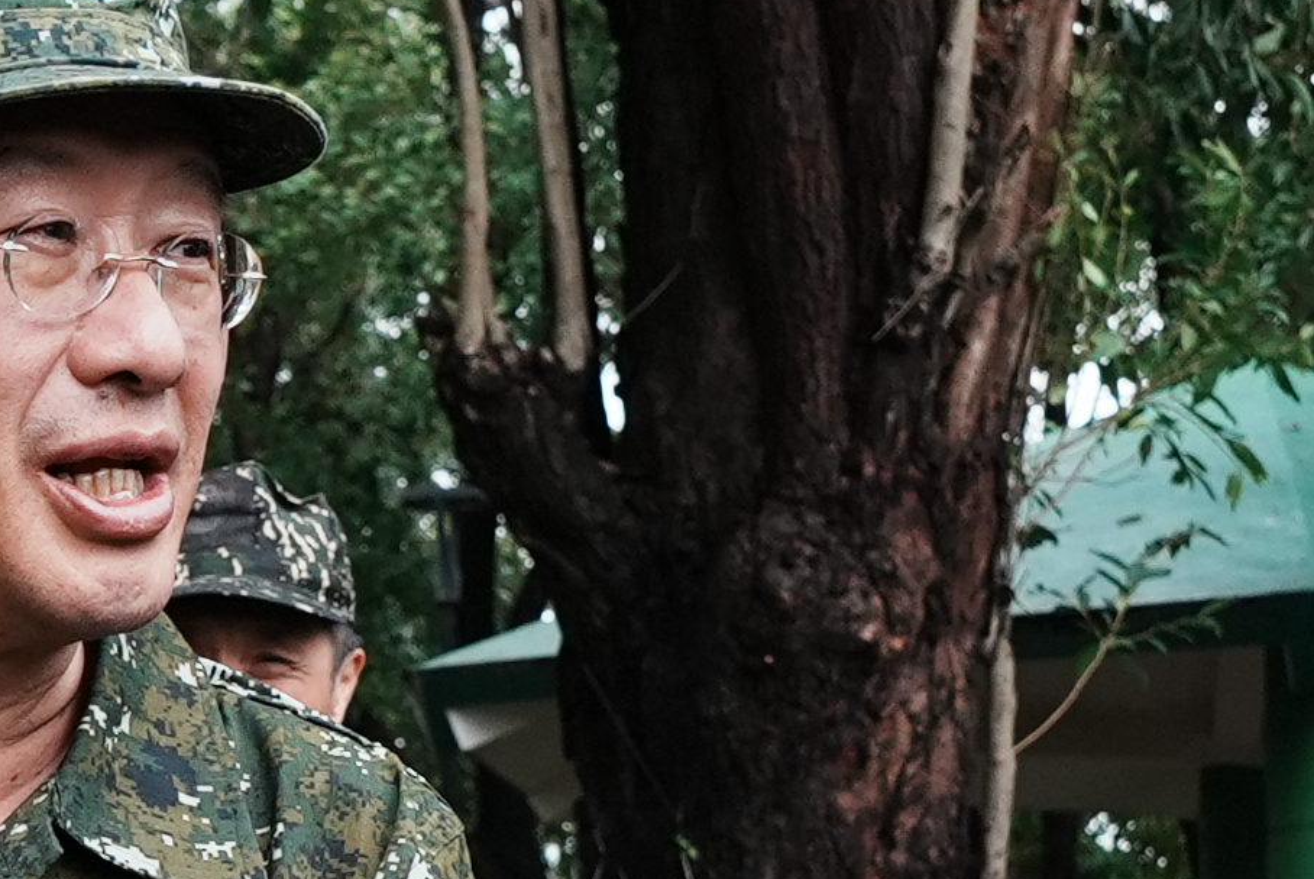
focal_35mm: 104
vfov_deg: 13.0
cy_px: 962
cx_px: 412
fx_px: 3799
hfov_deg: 19.5
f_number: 4
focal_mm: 16
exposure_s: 1/320
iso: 640
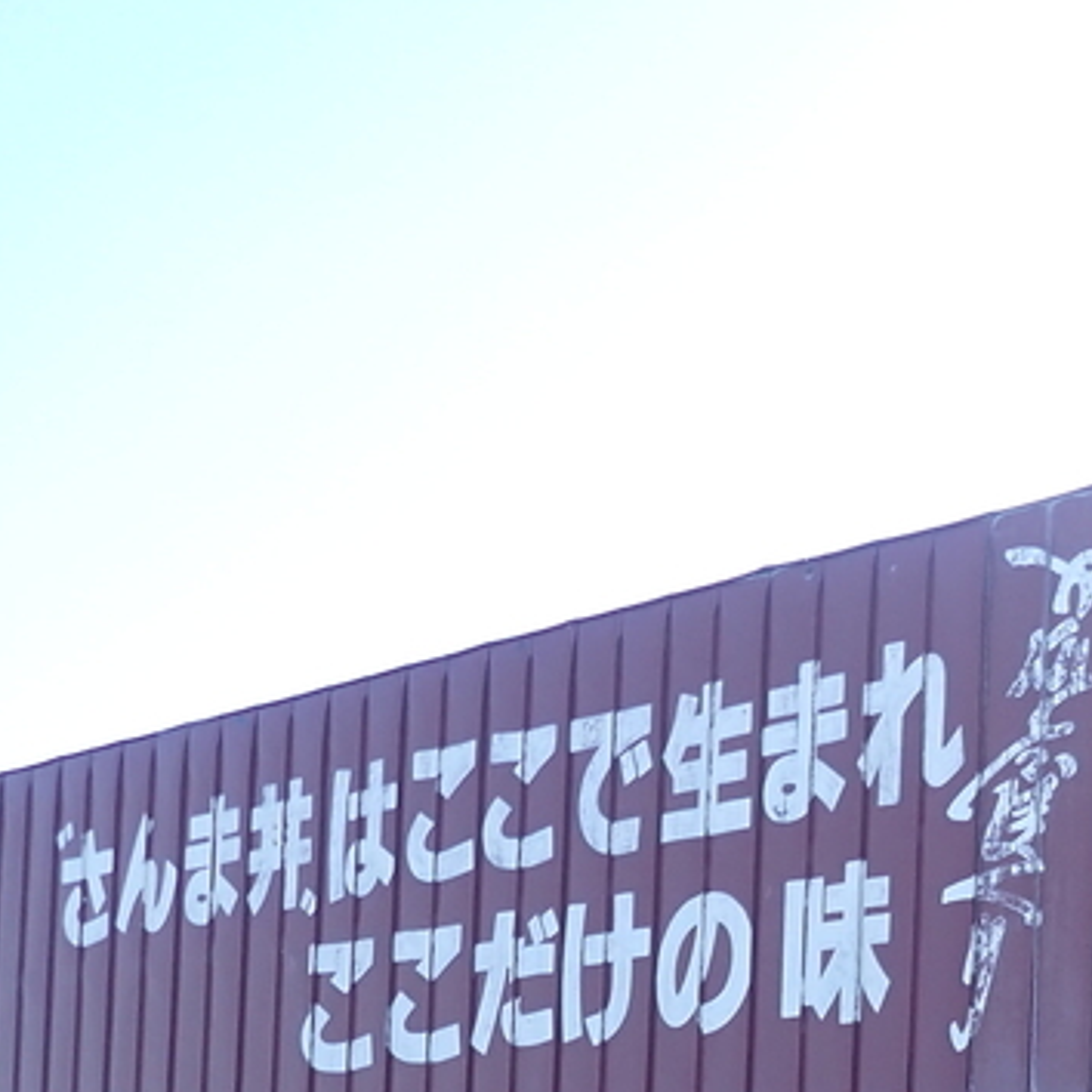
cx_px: 1317
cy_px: 1360
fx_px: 2677
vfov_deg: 21.2
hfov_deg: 21.4
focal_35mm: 75
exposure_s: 1/640
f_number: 2
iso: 100
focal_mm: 4.5
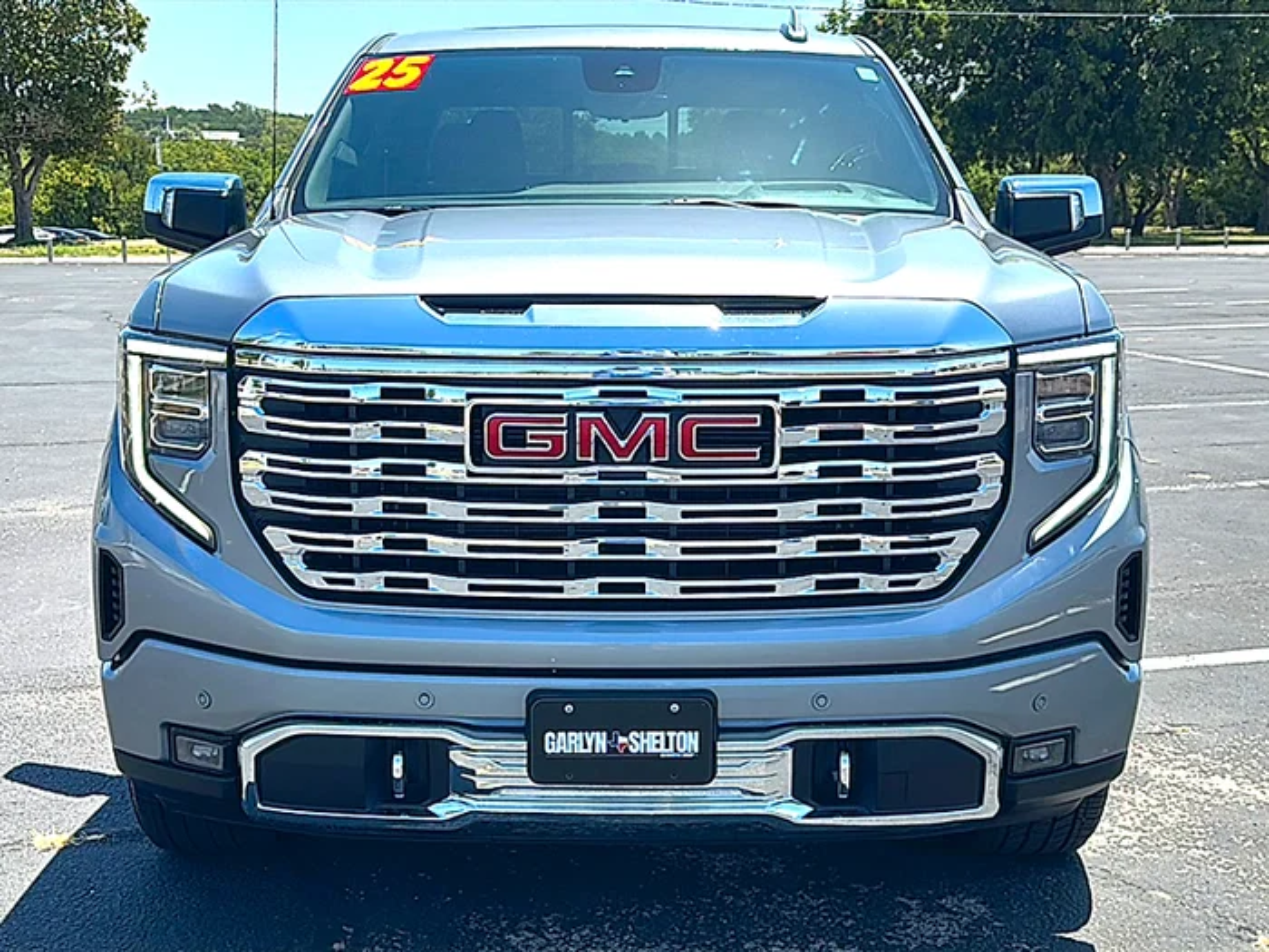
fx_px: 1466
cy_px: 476
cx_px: 634
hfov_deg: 46.8
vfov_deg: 36.0
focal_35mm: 40
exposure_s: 1/2985
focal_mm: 6.86
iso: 80
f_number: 1.78
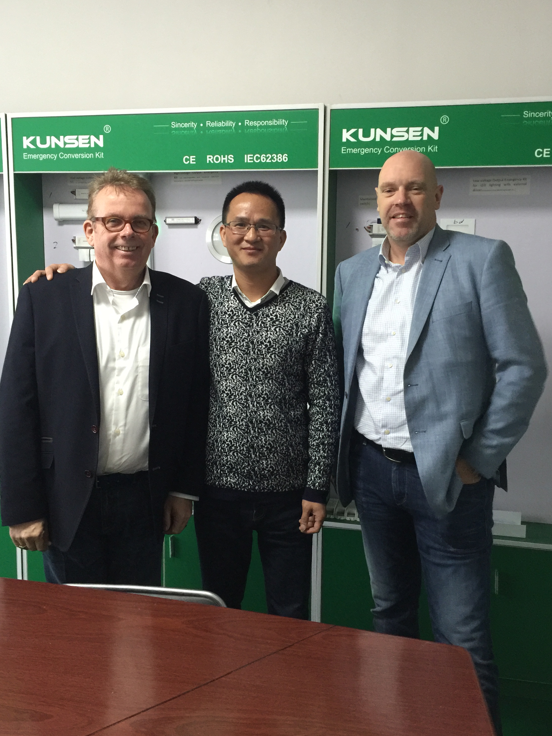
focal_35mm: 32
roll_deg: -0.2
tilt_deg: -5.4
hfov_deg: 44.2
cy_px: 345
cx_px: 277
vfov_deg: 56.8
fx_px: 680
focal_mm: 4.15
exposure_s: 1/17
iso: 125
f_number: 2.2
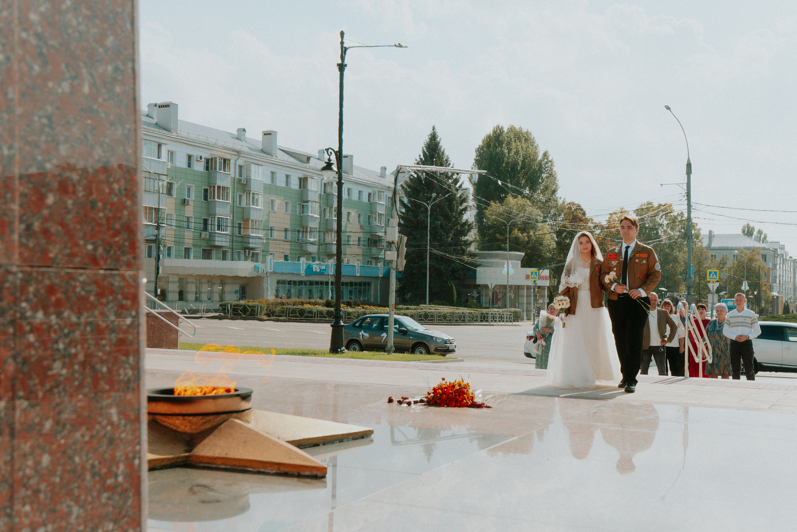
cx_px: 429
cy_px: 261
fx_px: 951
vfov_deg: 31.2
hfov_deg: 45.4
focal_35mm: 43
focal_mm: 25
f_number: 3.5
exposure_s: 1/1600
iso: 100
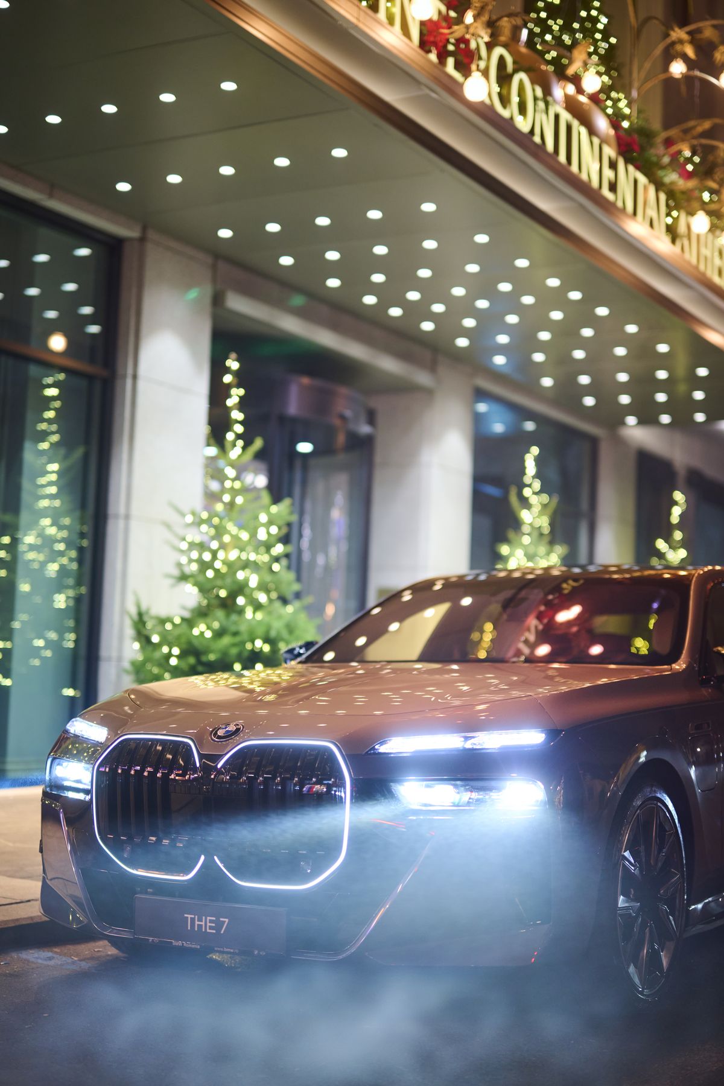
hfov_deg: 27.0
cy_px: 543
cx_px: 362
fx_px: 1508
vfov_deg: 39.6
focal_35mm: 50
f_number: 1.2
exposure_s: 1/50
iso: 640
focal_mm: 50
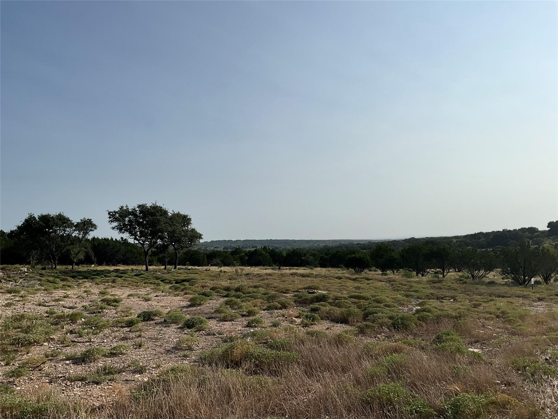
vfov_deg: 48.2
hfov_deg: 61.7
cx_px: 279
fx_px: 467
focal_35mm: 29
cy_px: 210
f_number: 1.8
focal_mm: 3
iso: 25
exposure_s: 1/5814
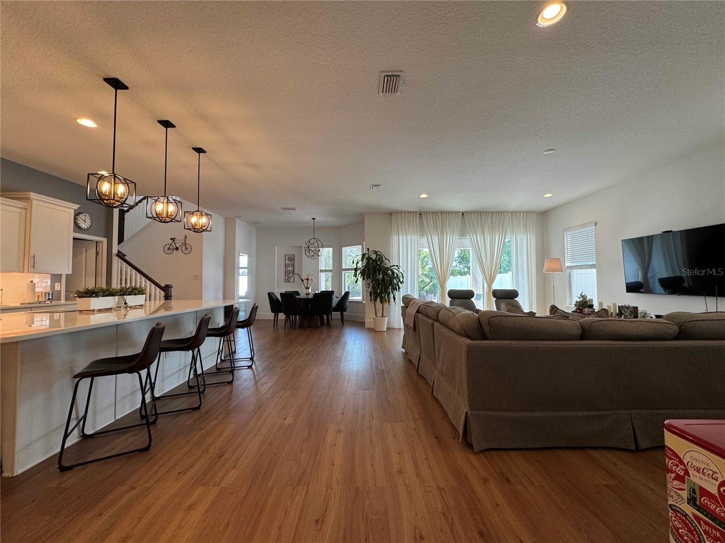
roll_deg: -0.1
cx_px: 362
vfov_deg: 85.7
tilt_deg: +1.9
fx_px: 293
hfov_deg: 102.1
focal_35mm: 14
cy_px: 272
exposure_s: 1/120
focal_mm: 2.22
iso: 100
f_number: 2.2
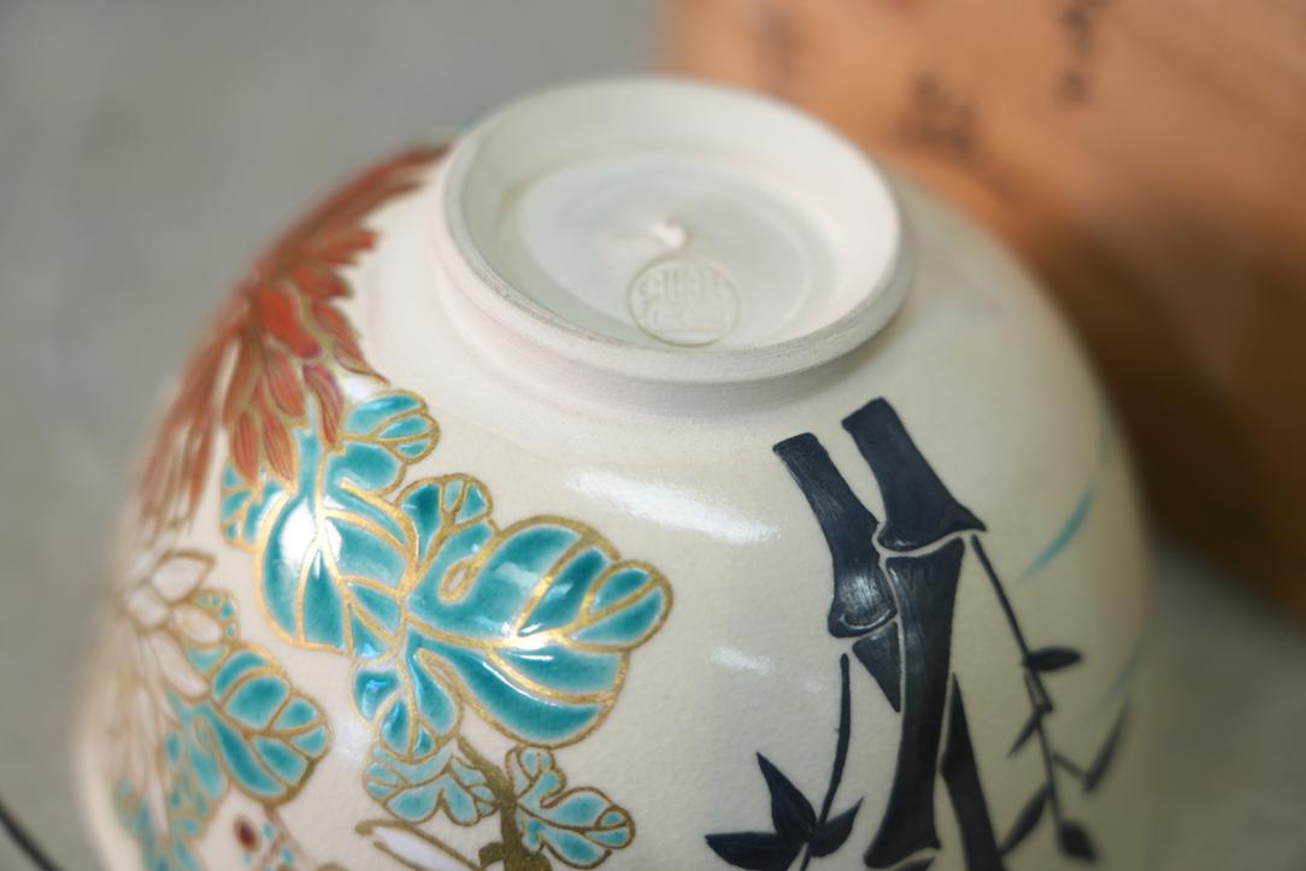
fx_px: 3338
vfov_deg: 14.9
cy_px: 436
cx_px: 653
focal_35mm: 92
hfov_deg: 22.1
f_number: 4
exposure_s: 1/100
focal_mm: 92
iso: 640
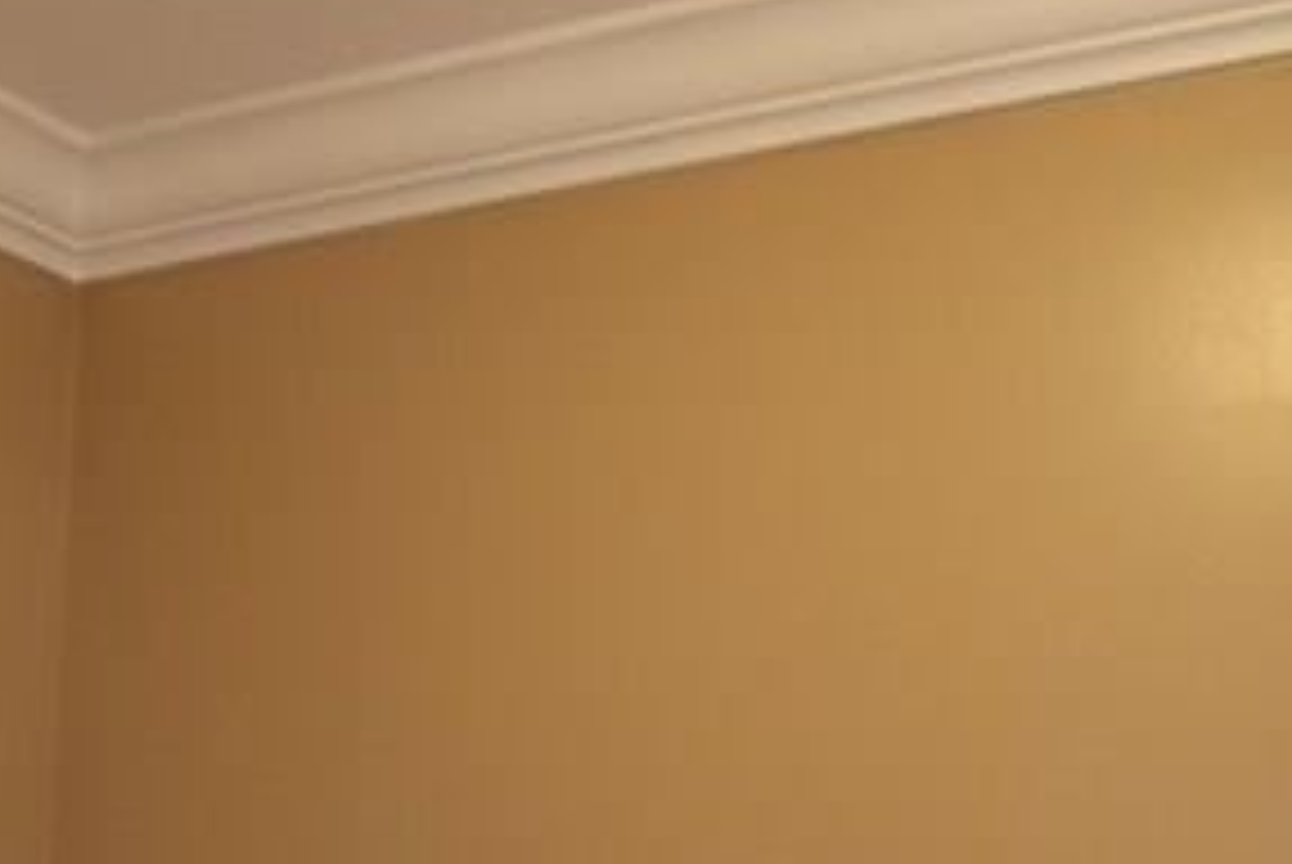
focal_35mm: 59
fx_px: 2112
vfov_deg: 22.6
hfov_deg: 33.6
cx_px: 900
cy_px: 758
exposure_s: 1/15
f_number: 4.5
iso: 400
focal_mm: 11
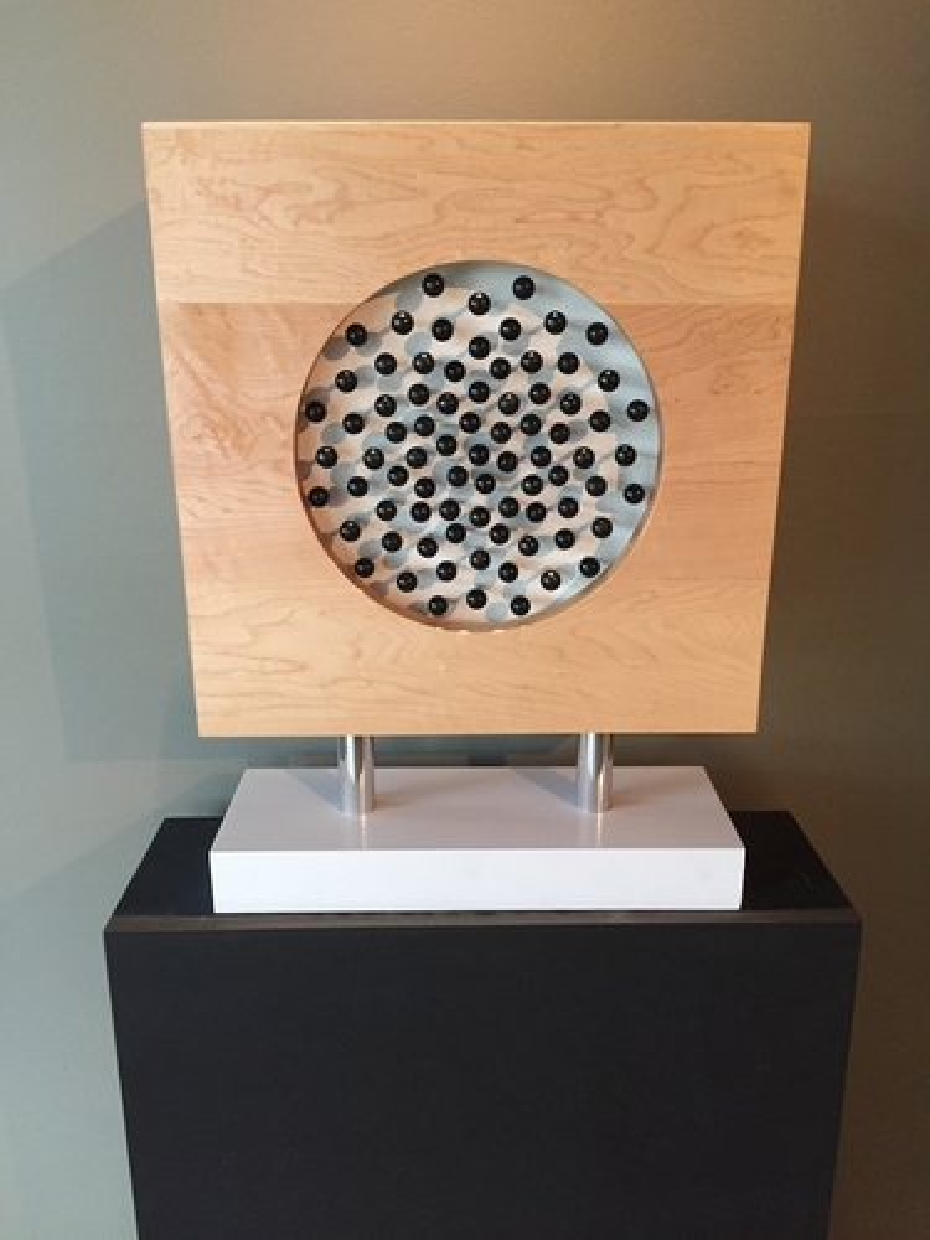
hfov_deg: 48.2
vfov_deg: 61.7
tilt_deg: -16.6
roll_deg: +0.4
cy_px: 620
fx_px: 1039
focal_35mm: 29
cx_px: 465
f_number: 2.2
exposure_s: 1/30
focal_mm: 4.15
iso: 200
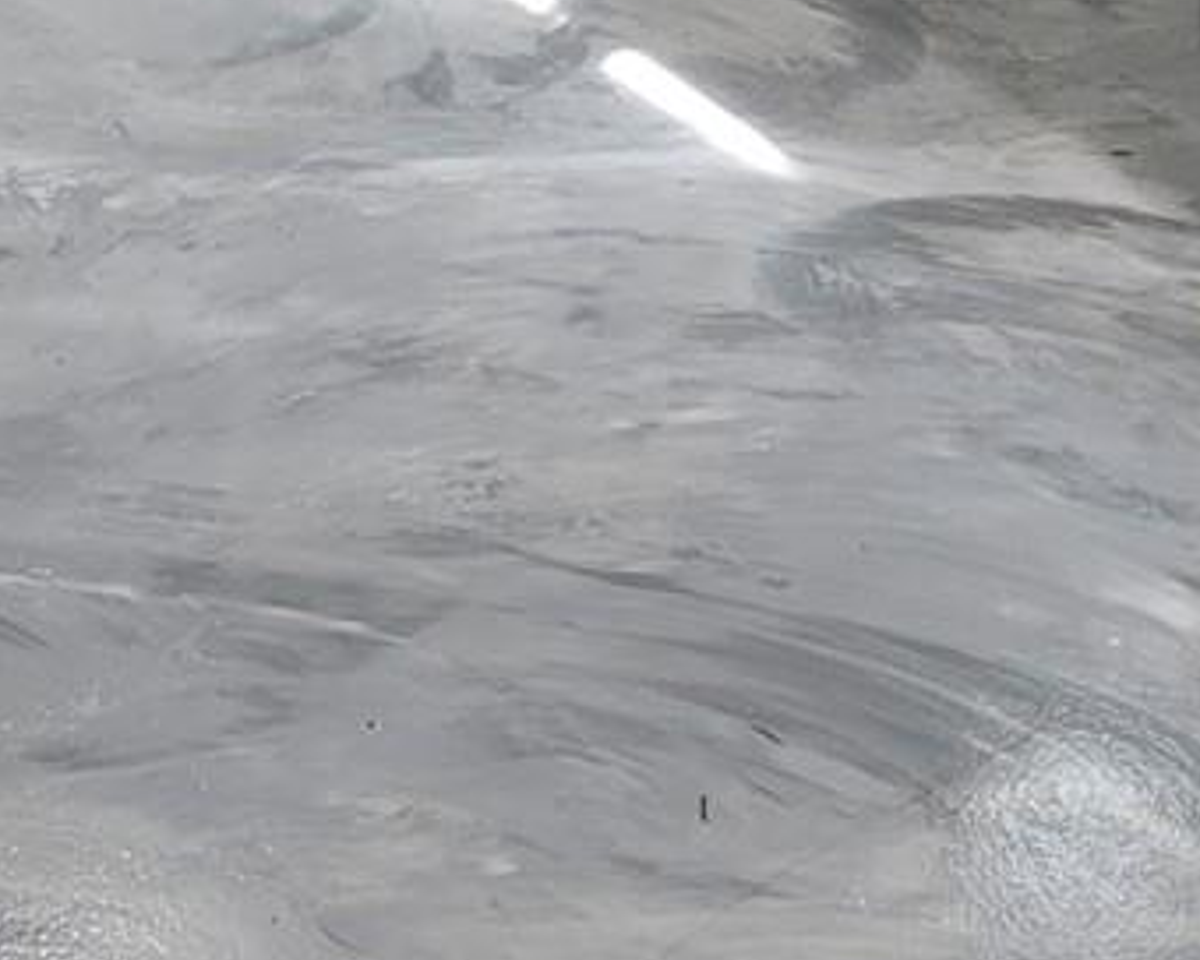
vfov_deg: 12.1
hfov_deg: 16.1
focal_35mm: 115
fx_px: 4084
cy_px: -875
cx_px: -236
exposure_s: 1/59
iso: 200
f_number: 1.8
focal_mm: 7
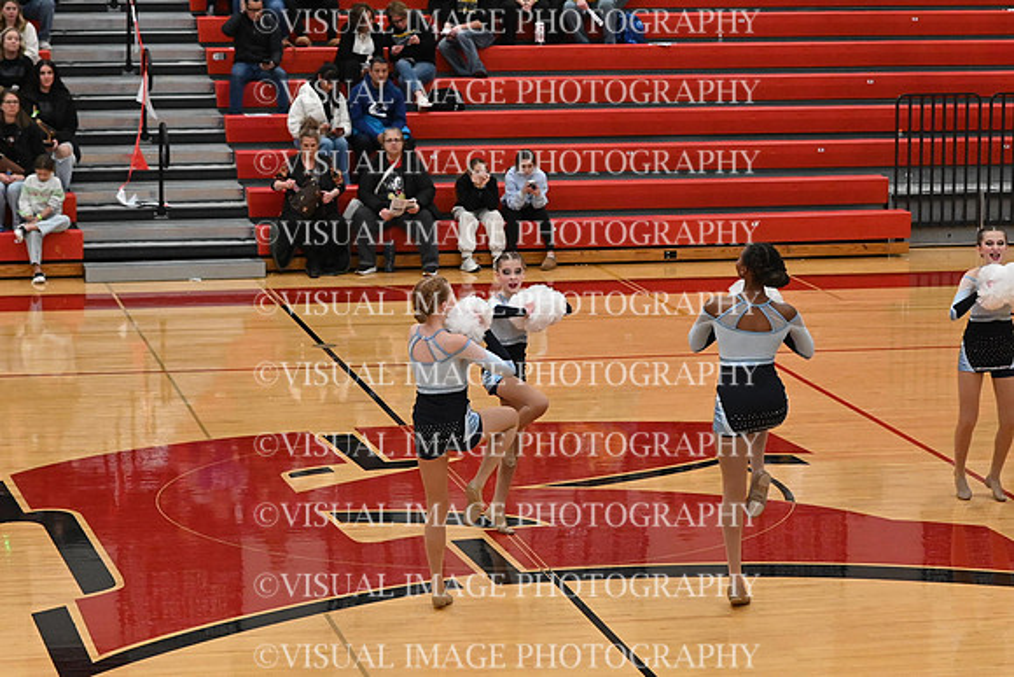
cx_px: 507
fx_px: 2958
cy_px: 338
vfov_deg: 13.0
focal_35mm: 105
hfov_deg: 19.5
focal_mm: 70
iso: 6400
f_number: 4
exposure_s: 1/400
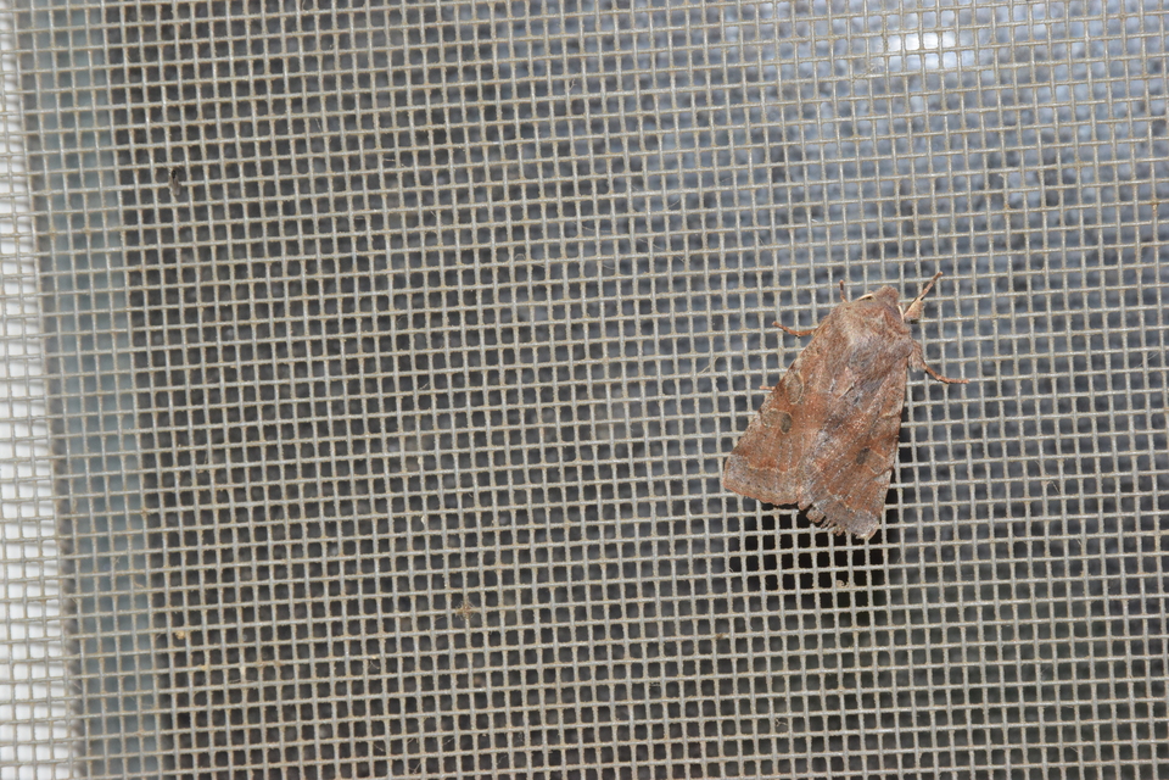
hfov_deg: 9.8
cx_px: 584
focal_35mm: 210
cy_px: 390
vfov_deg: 6.5
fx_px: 6819
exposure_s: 1/60
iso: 1250
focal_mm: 140
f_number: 20
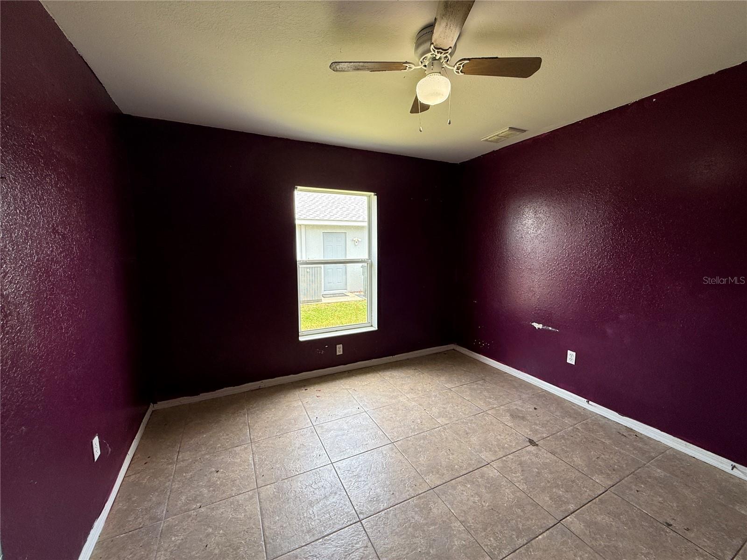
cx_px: 374
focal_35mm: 14
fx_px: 302
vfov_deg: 85.7
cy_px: 280
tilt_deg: -5.3
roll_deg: +0.3
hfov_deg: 102.1
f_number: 2.2
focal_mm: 2.22
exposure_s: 1/99
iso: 80
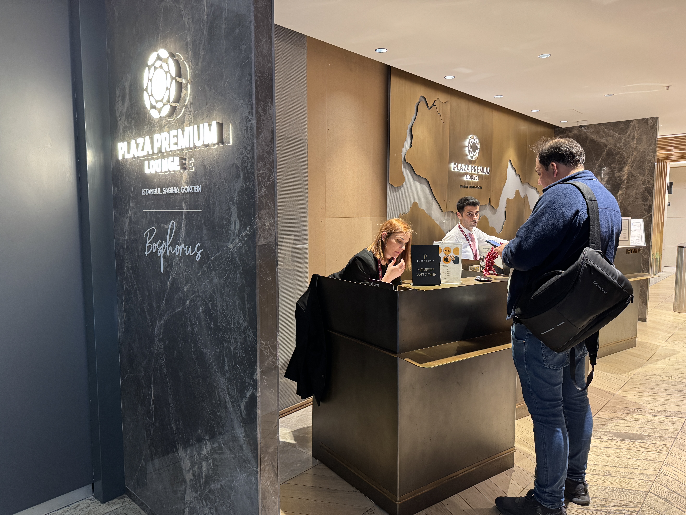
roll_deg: +0.3
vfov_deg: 56.8
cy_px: 258
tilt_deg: -4.6
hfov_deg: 71.6
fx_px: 476
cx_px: 343
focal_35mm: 24
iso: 400
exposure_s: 1/50
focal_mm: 6.76
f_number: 1.78
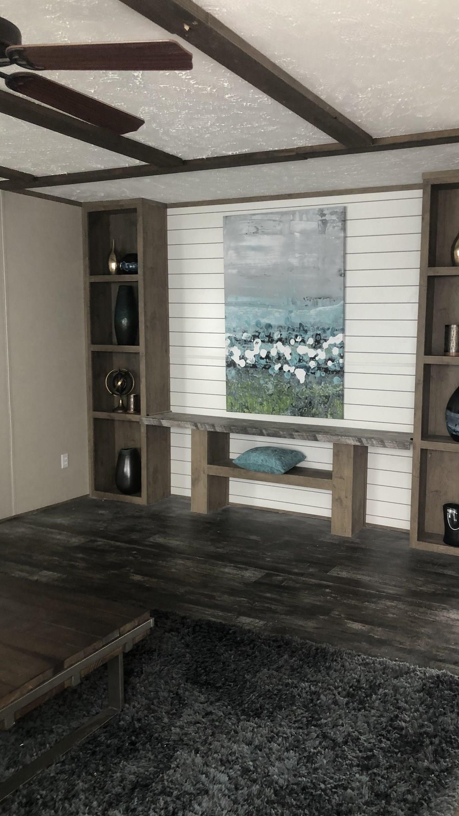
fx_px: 671
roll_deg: -0.7
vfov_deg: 62.6
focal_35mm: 31
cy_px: 409
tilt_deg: -7.6
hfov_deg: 37.4
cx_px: 304
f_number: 1.8
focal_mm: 3.99
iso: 50
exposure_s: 1/15
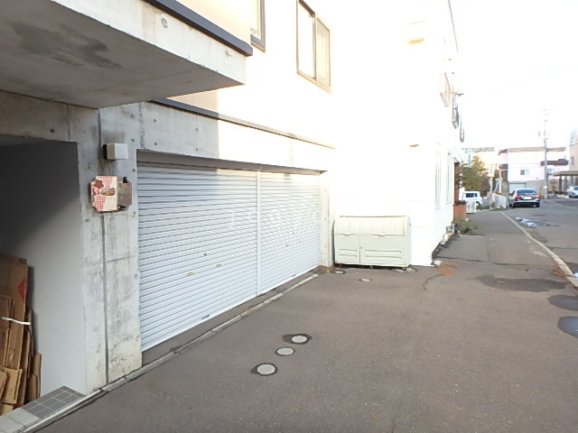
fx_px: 351
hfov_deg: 79.0
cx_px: 289
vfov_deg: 63.4
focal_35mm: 21
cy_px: 216
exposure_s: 1/125
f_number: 3.5
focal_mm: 3.7
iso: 125
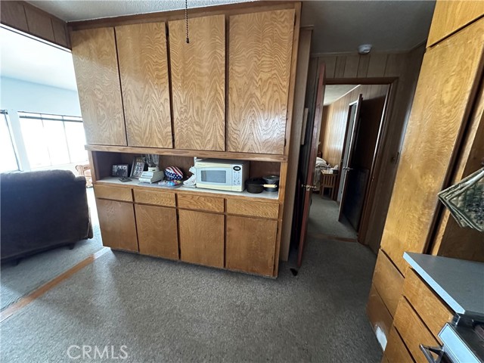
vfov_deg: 85.7
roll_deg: -1.6
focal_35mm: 14
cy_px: 182
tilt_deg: -14.3
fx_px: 196
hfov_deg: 102.1
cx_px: 242
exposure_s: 1/60
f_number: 2.2
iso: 640
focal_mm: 2.22
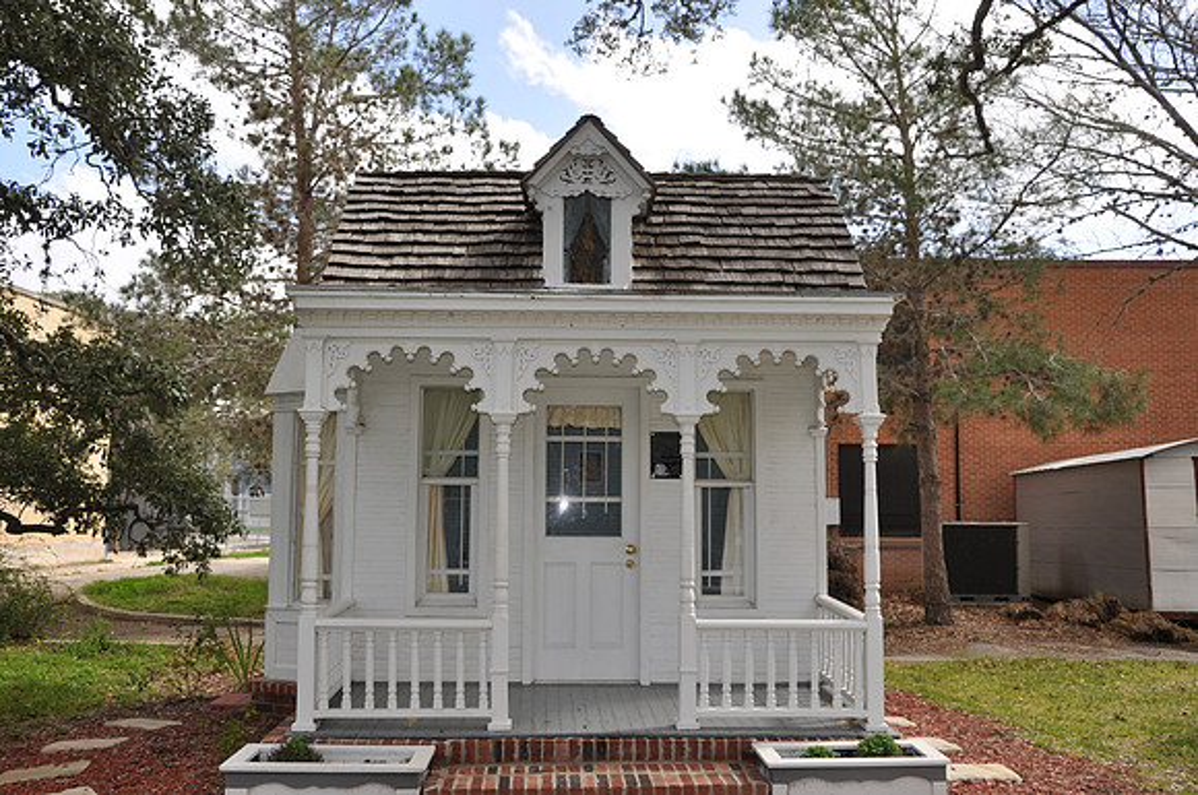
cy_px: 398
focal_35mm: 32
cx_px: 599
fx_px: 1047
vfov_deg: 41.6
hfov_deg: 59.6
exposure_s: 1/200
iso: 200
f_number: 7.1
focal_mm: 21
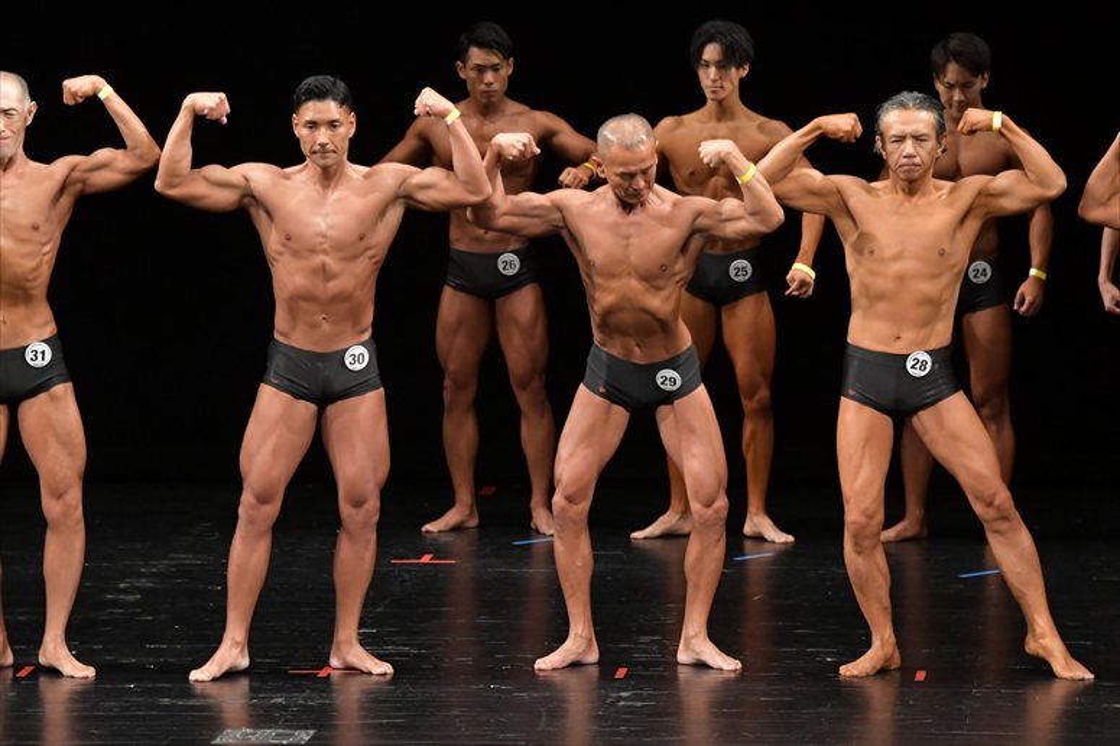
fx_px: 7930
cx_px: 560
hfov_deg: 8.1
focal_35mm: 255
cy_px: 373
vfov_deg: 5.4
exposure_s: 1/400
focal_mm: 170
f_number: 5.6
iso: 3200
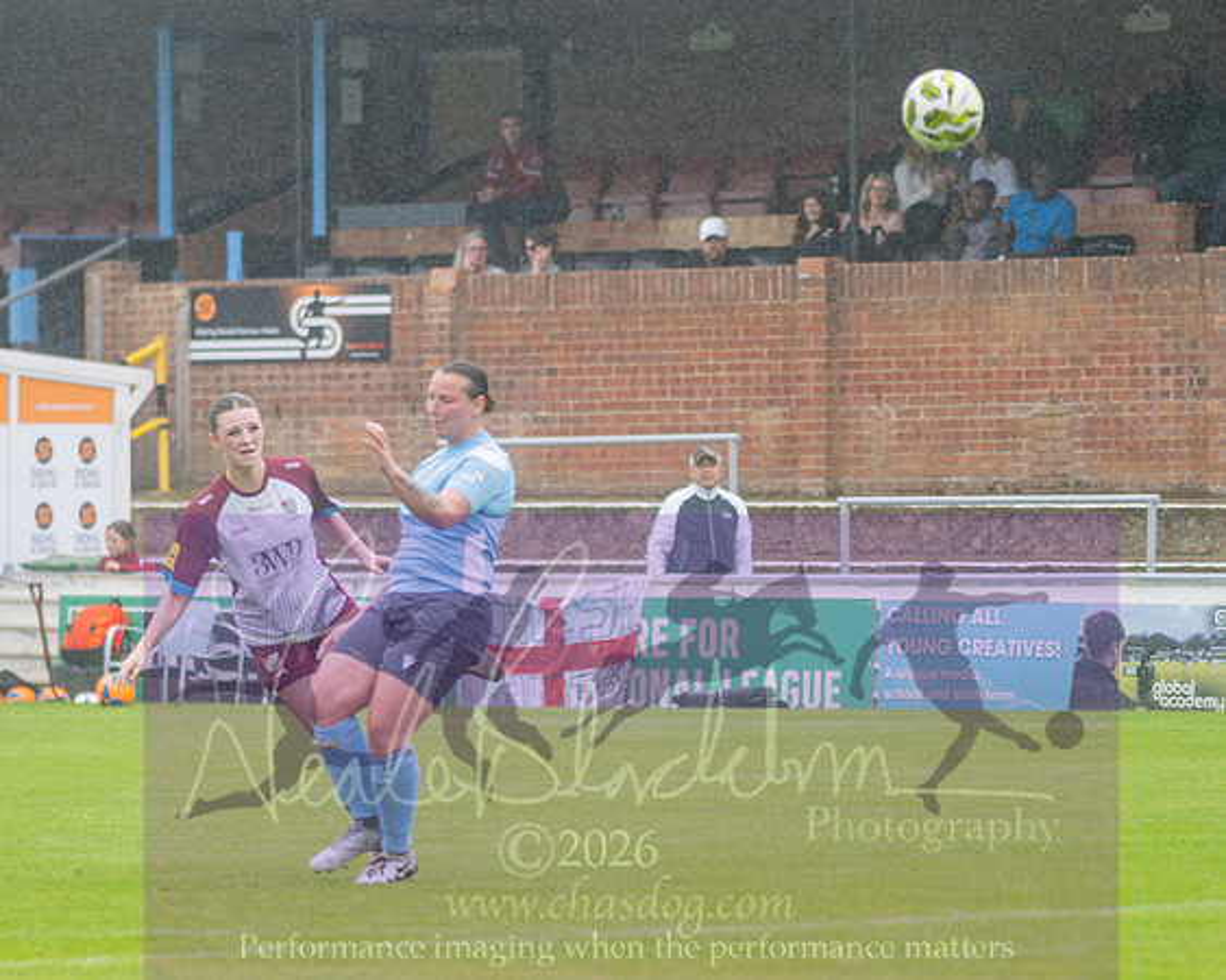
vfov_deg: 4.4
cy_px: 589
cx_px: 543
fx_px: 12665
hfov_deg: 5.5
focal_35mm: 349
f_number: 2.8
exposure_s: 1/1600
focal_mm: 140
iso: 320
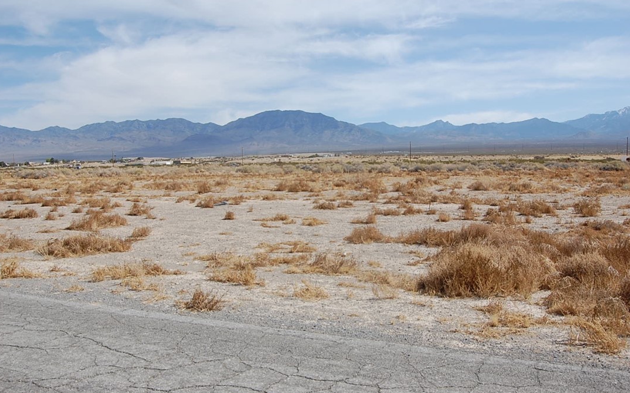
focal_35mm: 31
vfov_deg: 40.6
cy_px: 209
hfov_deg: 61.2
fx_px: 532
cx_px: 314
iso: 200
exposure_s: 1/400
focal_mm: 20
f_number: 10
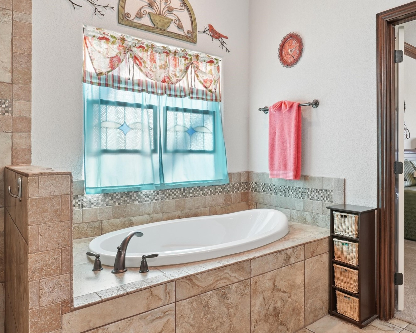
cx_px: 270
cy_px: 161
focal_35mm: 26
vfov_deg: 54.9
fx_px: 320
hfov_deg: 64.7
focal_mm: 17
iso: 320
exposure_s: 1/13
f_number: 8
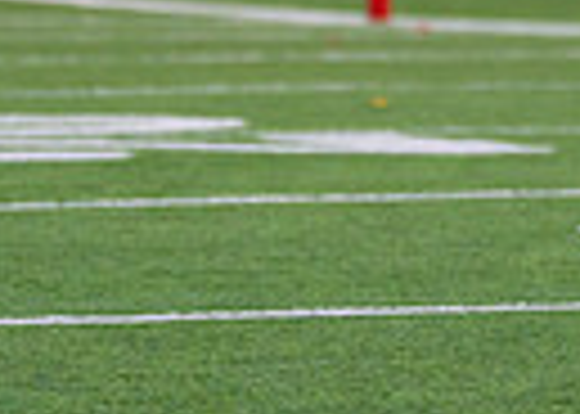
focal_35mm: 486
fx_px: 8001
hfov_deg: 4.1
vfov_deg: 2.9
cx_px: 936
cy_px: -370
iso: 400
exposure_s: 1/1000
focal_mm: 95
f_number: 2.8
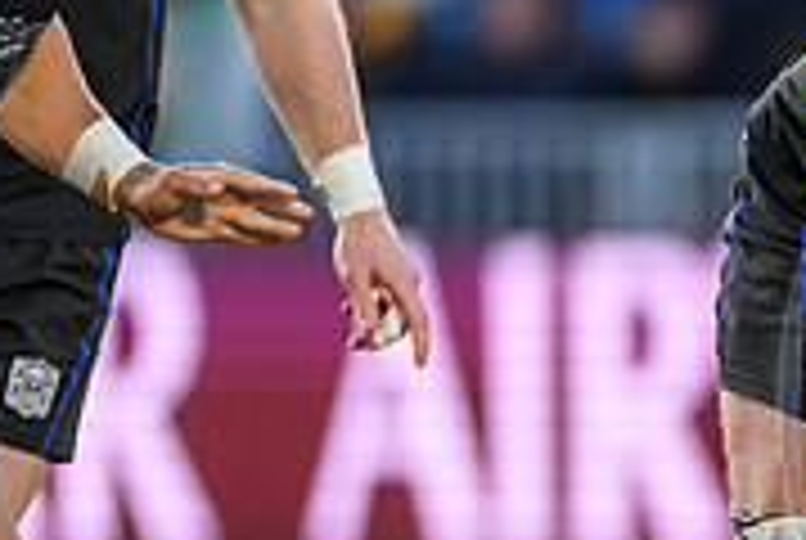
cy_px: 532
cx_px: 1446
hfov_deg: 1.0
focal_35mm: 2092
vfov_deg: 0.7
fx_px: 46915
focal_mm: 560
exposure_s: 1/1600
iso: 4000
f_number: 4
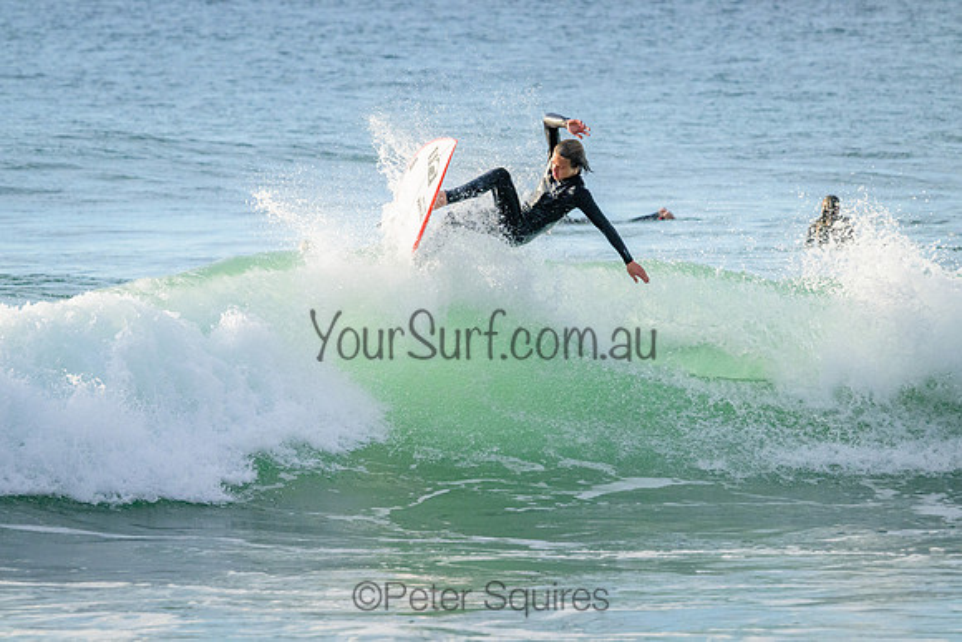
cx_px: 481
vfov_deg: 3.0
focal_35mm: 460
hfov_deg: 4.5
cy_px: 321
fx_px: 12295
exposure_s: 1/1250
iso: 4500
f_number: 11
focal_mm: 460
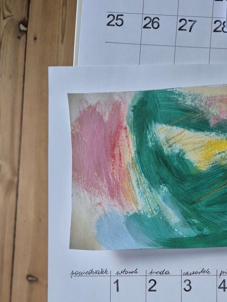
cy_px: 261
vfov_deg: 41.1
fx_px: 376
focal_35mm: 43
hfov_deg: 32.4
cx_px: 190
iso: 640
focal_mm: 5.4
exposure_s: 1/100
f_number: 1.8
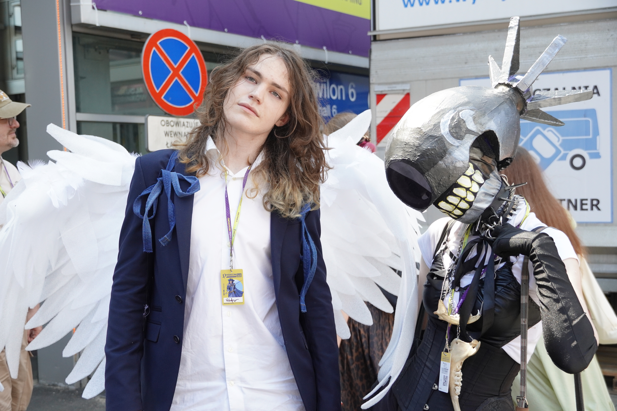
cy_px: 206
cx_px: 308
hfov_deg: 37.9
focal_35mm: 52
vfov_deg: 25.8
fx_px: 900
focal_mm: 35
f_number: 4.5
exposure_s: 1/800
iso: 640
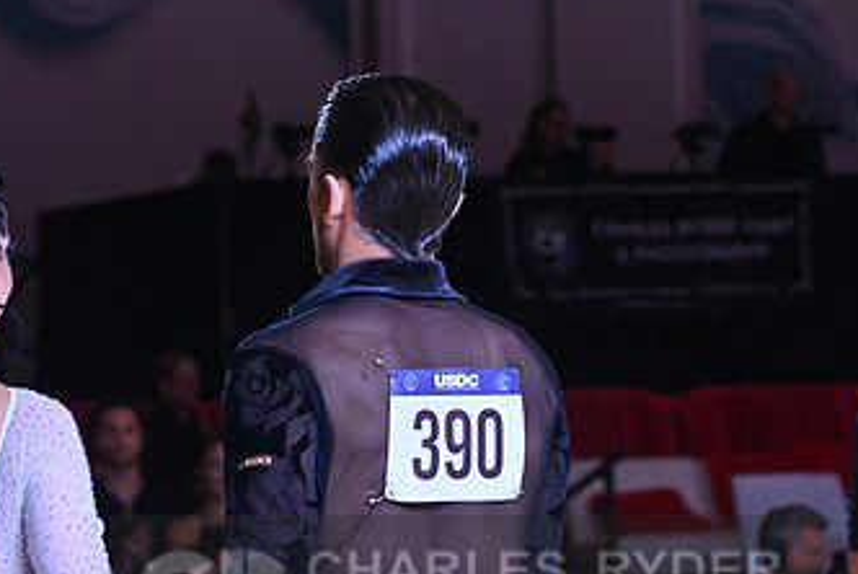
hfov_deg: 8.1
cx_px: 466
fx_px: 6035
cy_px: 602
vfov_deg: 5.4
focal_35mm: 253
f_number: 8
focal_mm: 145
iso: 4000
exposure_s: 1/400
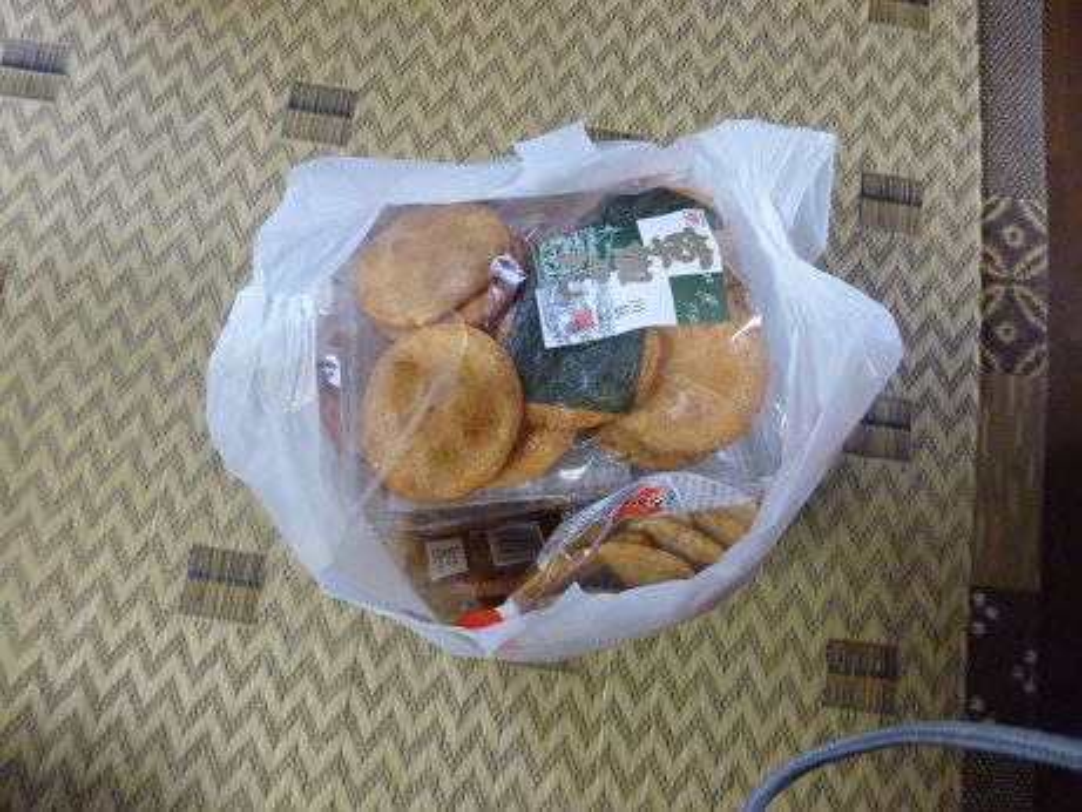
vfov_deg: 54.9
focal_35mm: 25
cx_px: 541
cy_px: 406
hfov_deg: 69.4
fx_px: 782
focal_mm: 4.5
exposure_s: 1/40
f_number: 3.1
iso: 800
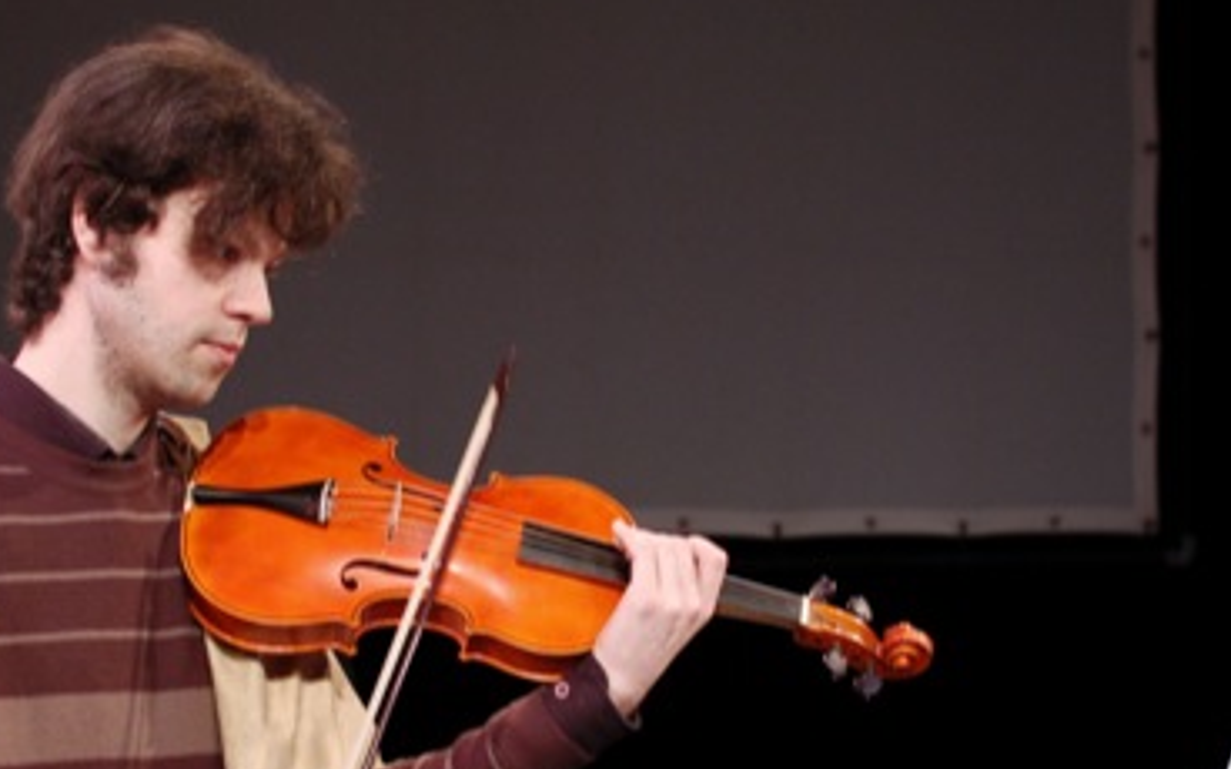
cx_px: 435
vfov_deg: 14.0
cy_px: 593
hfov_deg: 22.3
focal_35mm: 93
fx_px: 3116
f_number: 4
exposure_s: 1/50
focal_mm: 35
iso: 800
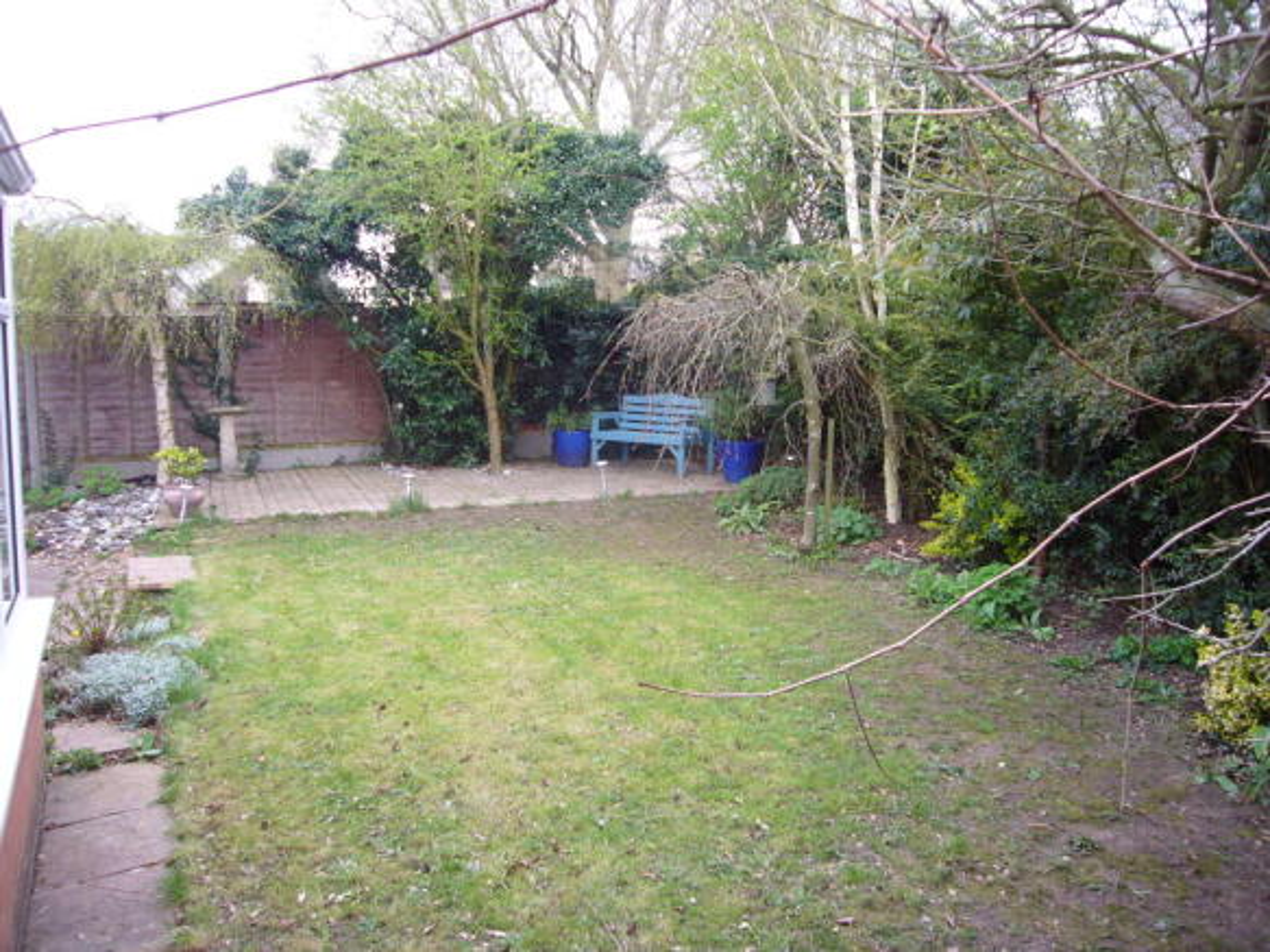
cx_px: 635
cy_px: 476
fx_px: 1027
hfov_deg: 63.5
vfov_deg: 49.7
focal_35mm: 28
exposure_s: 1/60
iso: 80
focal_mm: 4.6
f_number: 2.8
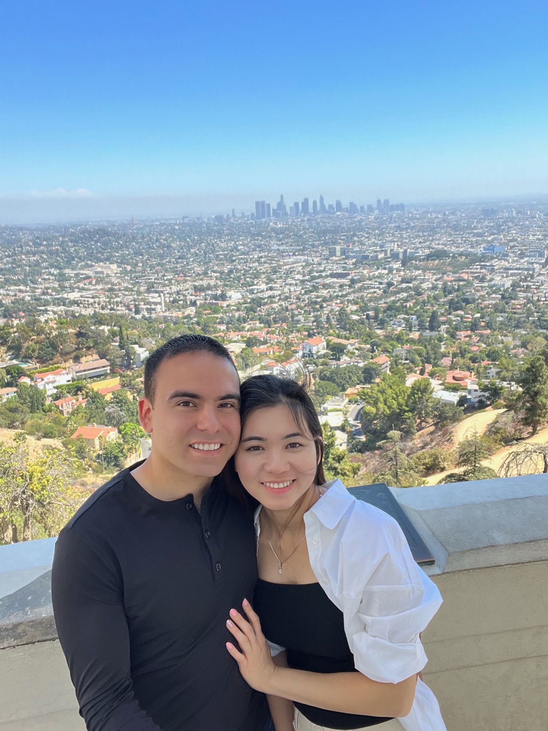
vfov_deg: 60.0
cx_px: 274
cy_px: 366
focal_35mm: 30
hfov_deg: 46.8
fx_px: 633
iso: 32
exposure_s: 1/389
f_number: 2.2
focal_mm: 2.71
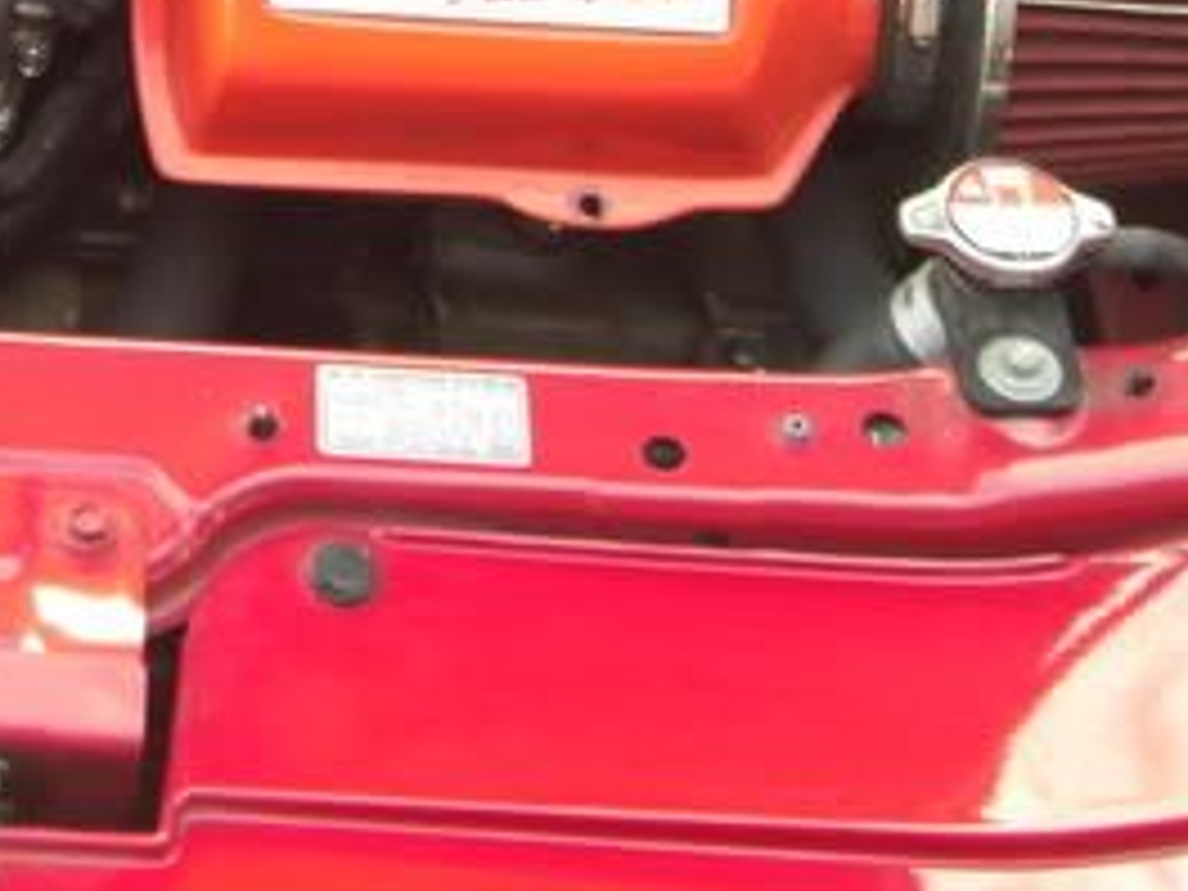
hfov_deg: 16.6
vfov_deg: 12.4
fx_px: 3947
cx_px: -99
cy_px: -338
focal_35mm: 115
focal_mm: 7.9
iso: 100
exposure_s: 1/60
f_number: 2.8
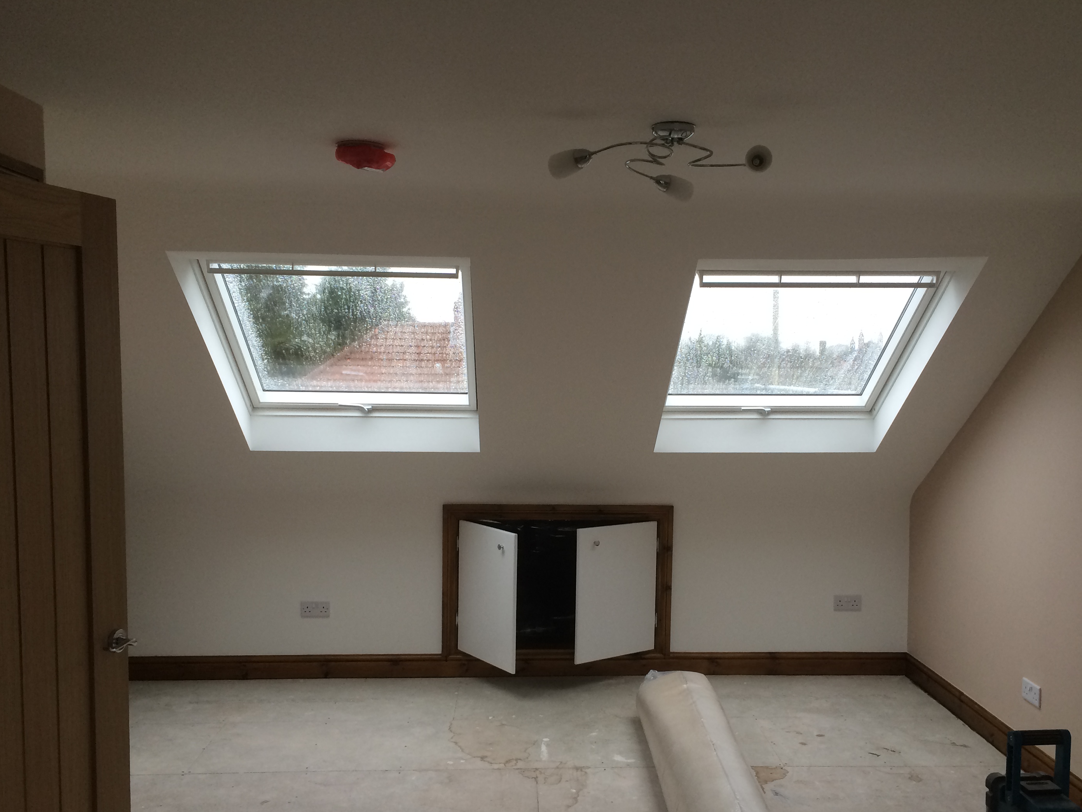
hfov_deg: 53.9
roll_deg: -0.3
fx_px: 1063
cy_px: 466
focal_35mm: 34
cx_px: 582
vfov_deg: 41.7
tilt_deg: -5.8
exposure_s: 1/40
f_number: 2.2
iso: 40
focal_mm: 4.15
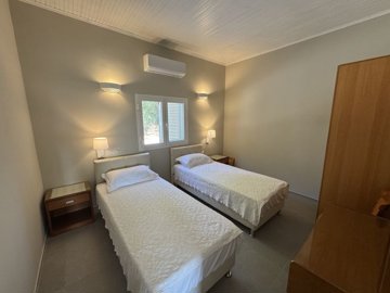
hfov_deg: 102.1
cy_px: 146
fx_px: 158
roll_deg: +0.0
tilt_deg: -10.1
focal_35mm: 14
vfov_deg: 85.7
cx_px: 195
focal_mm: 2.22
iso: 125
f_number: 2.2
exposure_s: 1/100
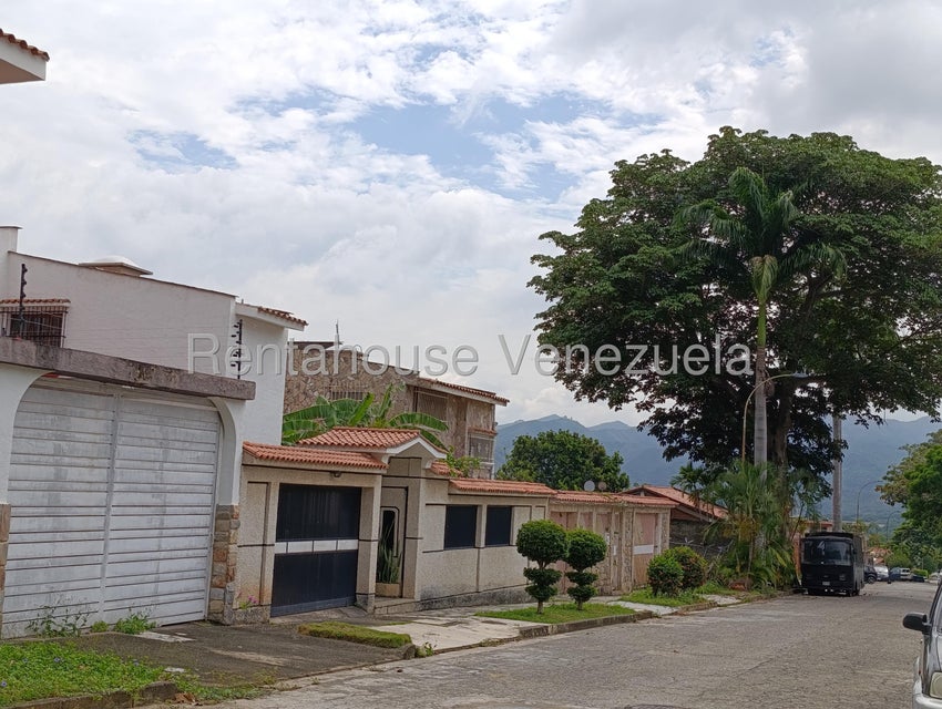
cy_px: 354
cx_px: 471
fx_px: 1254
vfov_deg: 31.6
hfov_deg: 41.2
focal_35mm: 46
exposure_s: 1/1025
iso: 50
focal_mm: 6.11
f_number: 1.7
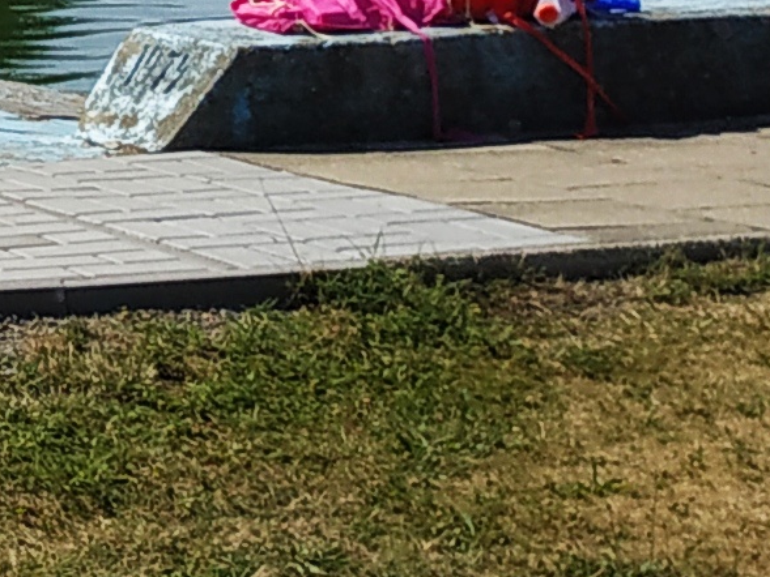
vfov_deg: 8.6
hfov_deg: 10.0
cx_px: -1303
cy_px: -569
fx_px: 3627
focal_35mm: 163
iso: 100
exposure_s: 1/3048
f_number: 1.9
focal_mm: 3.94
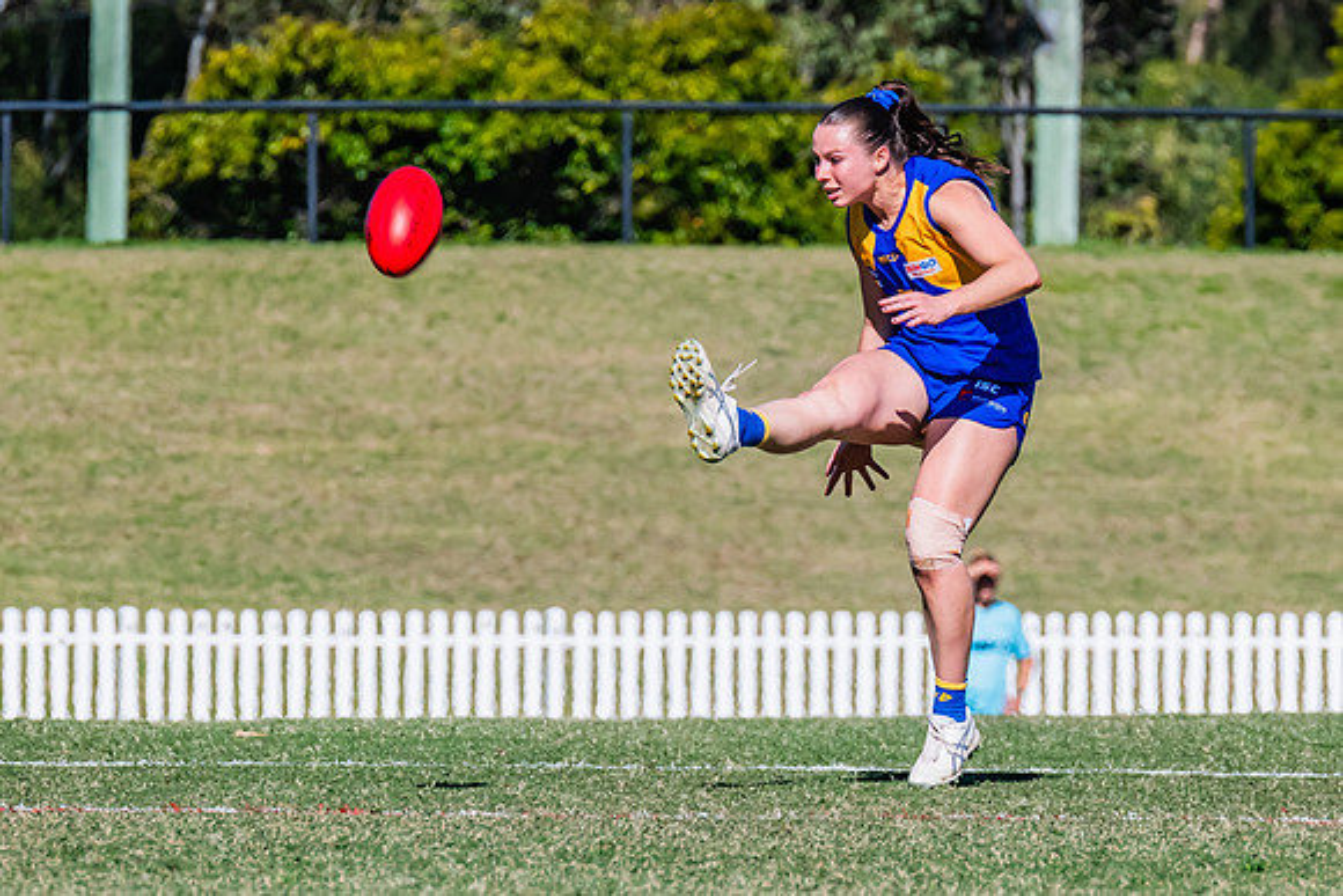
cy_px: 426
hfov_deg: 2.6
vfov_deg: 1.7
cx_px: 821
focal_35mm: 796
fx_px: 29686
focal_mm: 420
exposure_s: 1/1250
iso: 640
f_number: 13
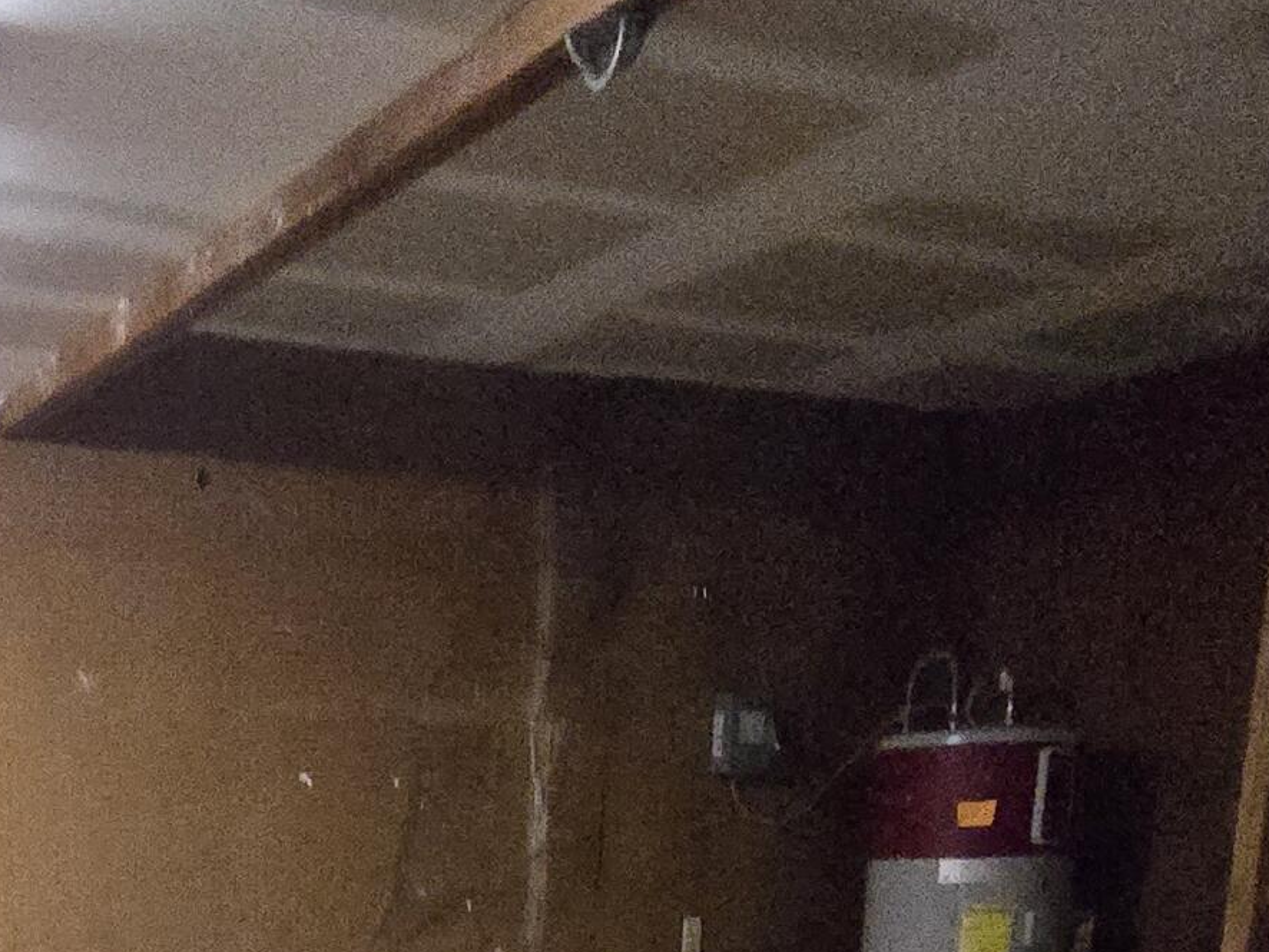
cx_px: 116
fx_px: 1613
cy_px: 1300
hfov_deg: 39.7
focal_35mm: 44
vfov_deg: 26.7
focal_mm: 2.2
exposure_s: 1/60
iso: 1250
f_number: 2.2
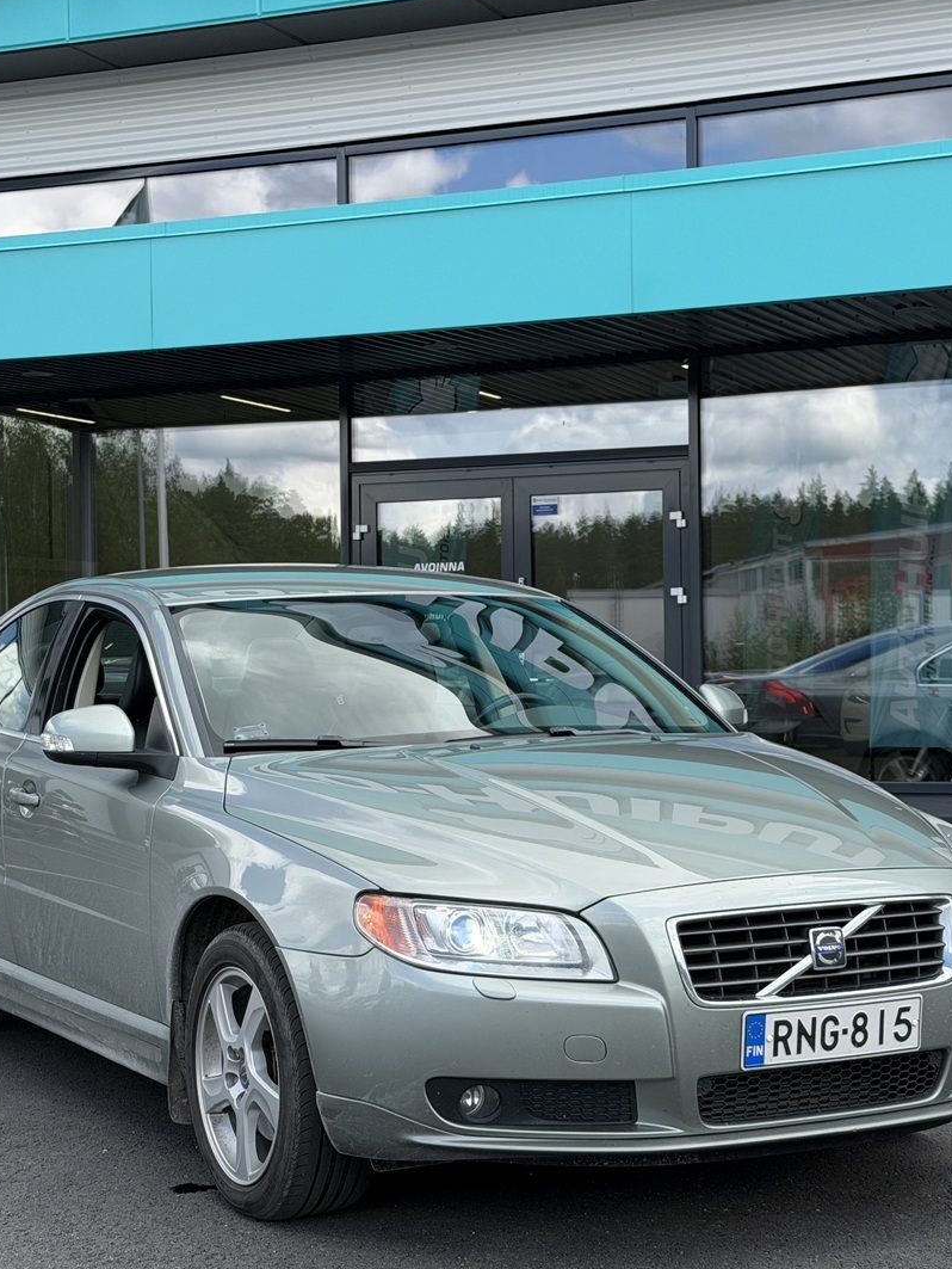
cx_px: 424
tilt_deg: +0.6
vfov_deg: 29.8
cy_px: 634
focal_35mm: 65
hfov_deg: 22.6
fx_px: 2382
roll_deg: +0.1
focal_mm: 6.76
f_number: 1.78
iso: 64
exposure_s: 1/1456
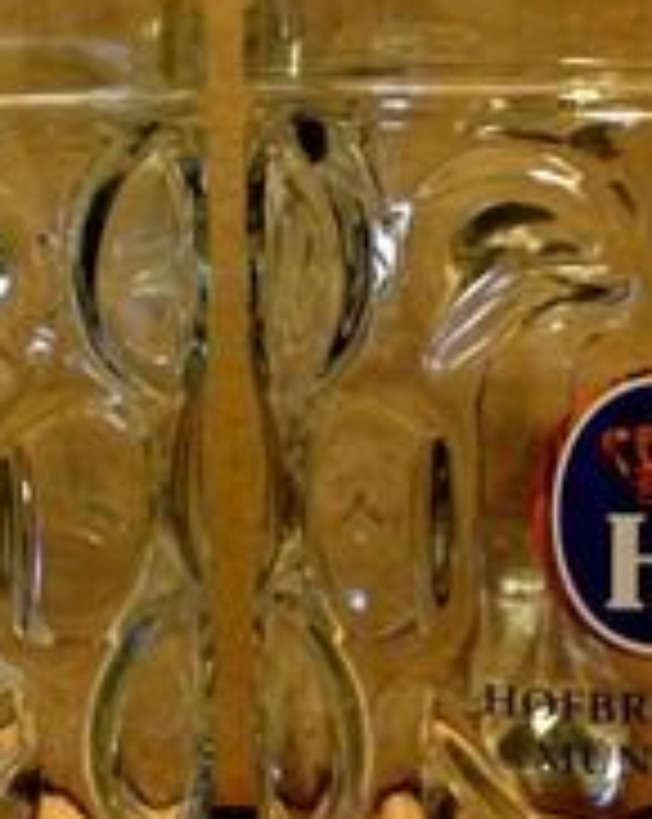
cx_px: 250
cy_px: 418
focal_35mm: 94
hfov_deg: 16.3
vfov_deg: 20.4
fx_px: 2273
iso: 320
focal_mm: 4.28
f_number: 2.4
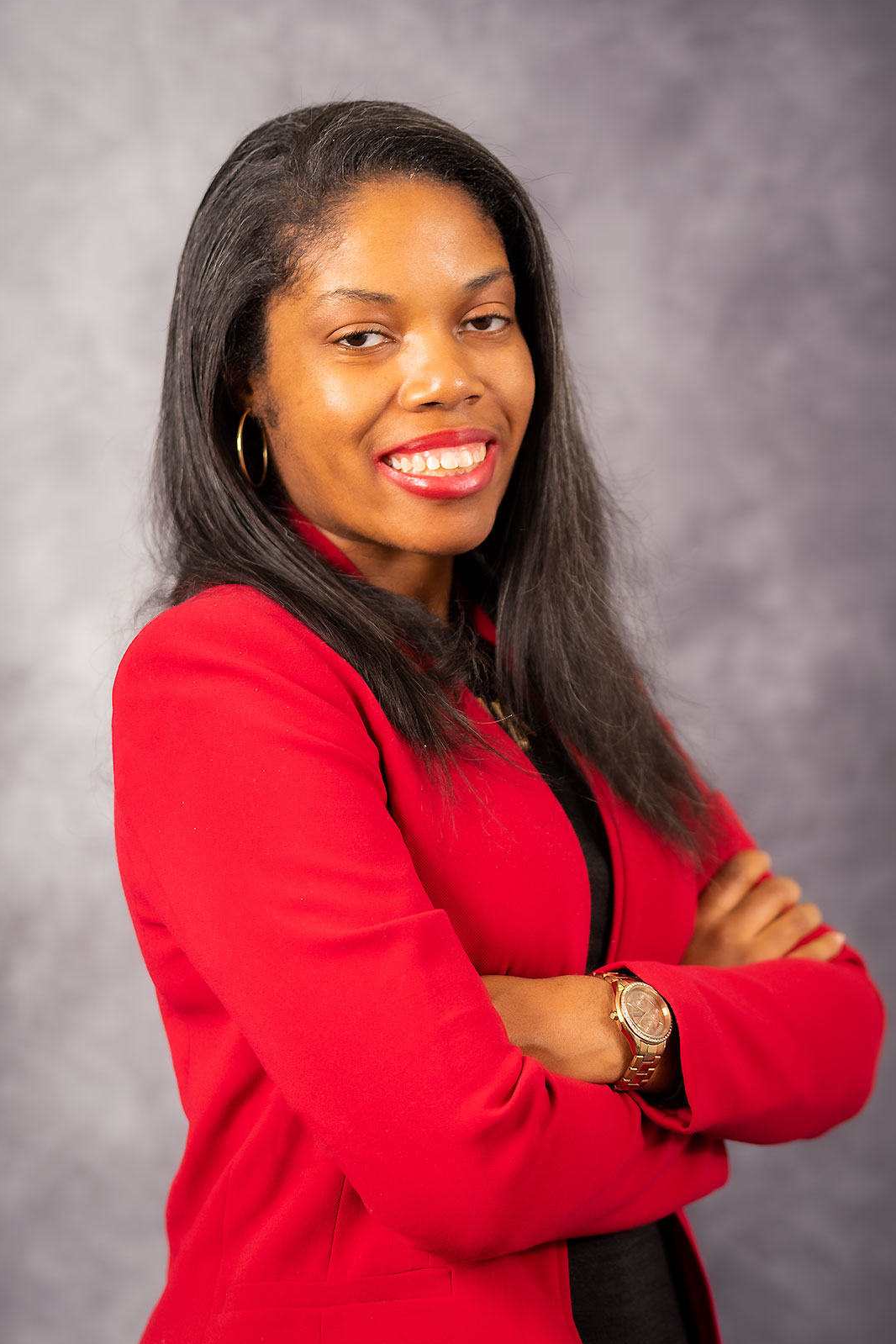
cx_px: 451
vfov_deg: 25.1
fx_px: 3024
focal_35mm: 81
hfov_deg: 16.9
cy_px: 674
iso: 100
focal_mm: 80
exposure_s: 1/200
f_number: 2.8
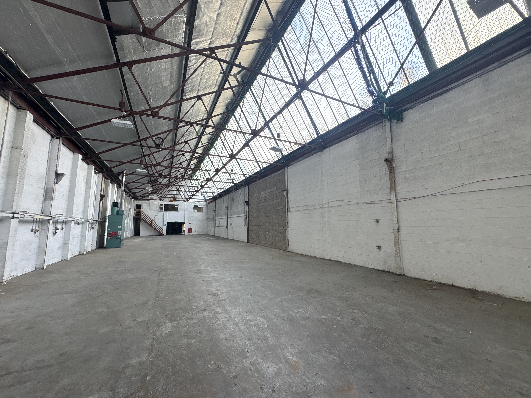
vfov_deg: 85.7
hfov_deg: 102.1
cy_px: 199
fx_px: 215
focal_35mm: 14
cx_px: 266
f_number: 2.2
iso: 80
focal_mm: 2.22
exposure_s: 1/132
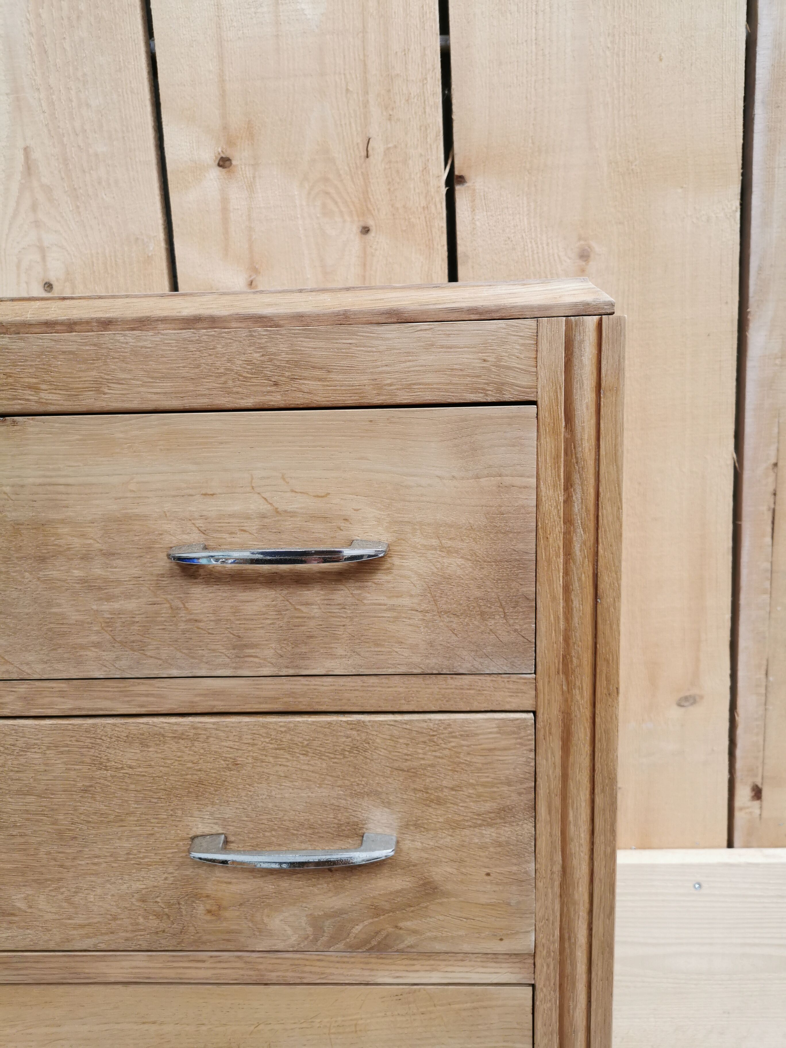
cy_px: 524
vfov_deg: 65.3
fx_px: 817
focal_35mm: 27
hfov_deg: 51.4
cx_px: 393
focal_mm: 5.58
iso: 100
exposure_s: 1/50
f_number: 1.8
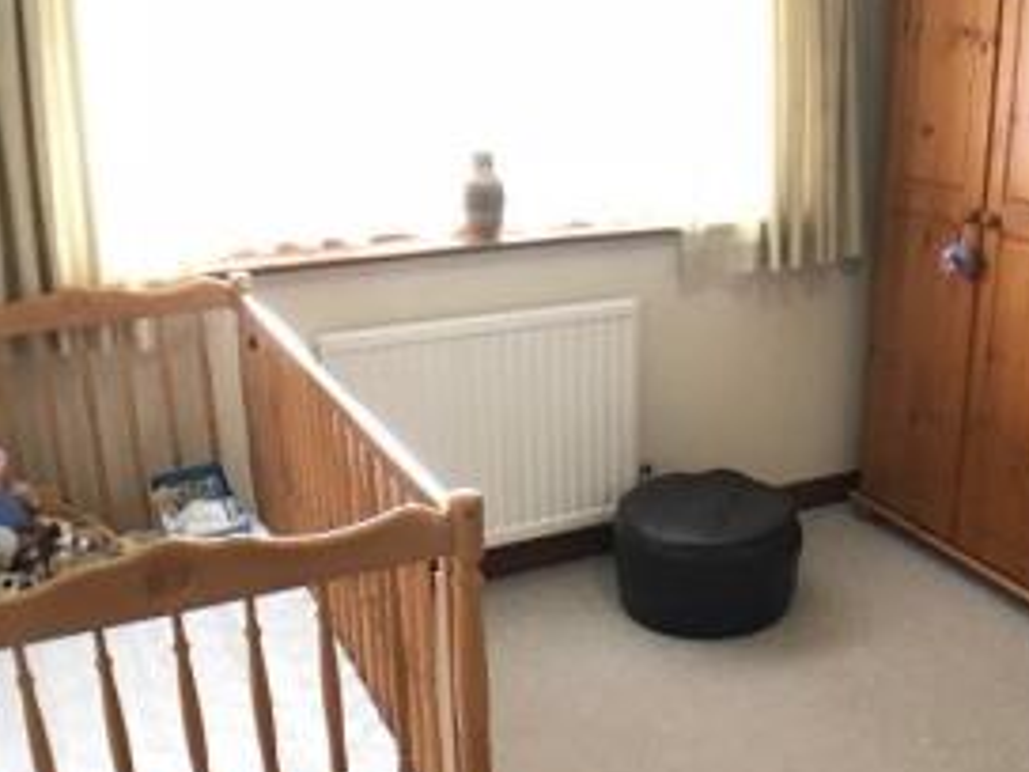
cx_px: 675
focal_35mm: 60
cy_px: 445
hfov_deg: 32.0
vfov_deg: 24.4
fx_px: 1784
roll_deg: -0.9
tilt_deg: -21.4
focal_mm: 3.99
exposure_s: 1/14
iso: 100
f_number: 1.8
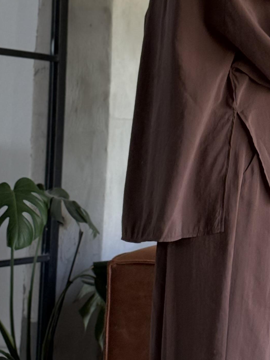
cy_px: 142
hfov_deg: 10.7
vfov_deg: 14.3
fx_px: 1435
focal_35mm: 138
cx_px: 250
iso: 200
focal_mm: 6.76
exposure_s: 1/60
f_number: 1.78
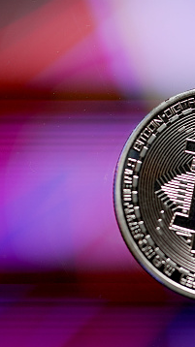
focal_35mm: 174
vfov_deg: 12.4
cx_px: 210
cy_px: 166
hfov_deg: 6.9
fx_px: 1602
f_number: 2.8
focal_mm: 100
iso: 800
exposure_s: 1/1000
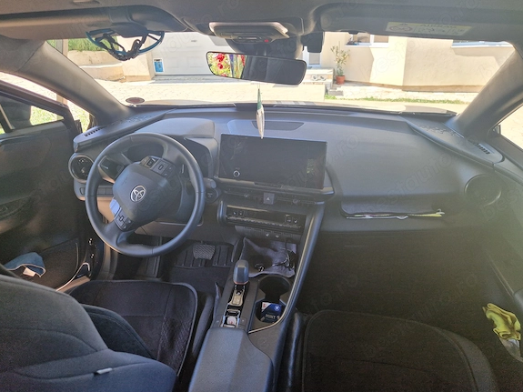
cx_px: 252
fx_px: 363
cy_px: 188
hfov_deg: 71.6
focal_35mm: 24
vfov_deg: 56.8
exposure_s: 1/180
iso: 80
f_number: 1.8
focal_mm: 5.4
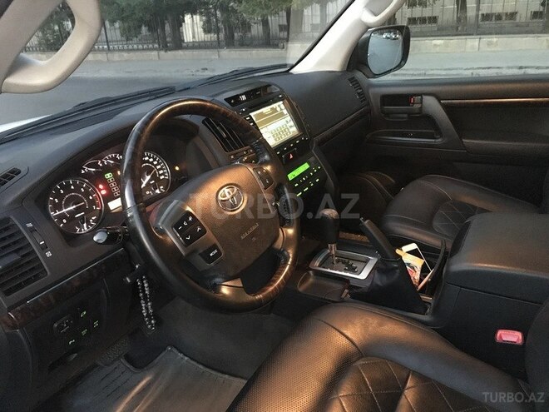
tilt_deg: -22.1
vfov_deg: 49.7
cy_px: 206
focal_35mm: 28
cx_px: 274
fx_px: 444
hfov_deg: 63.4
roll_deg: +4.2
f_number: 1.8
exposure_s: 1/4
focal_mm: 3.99
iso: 200
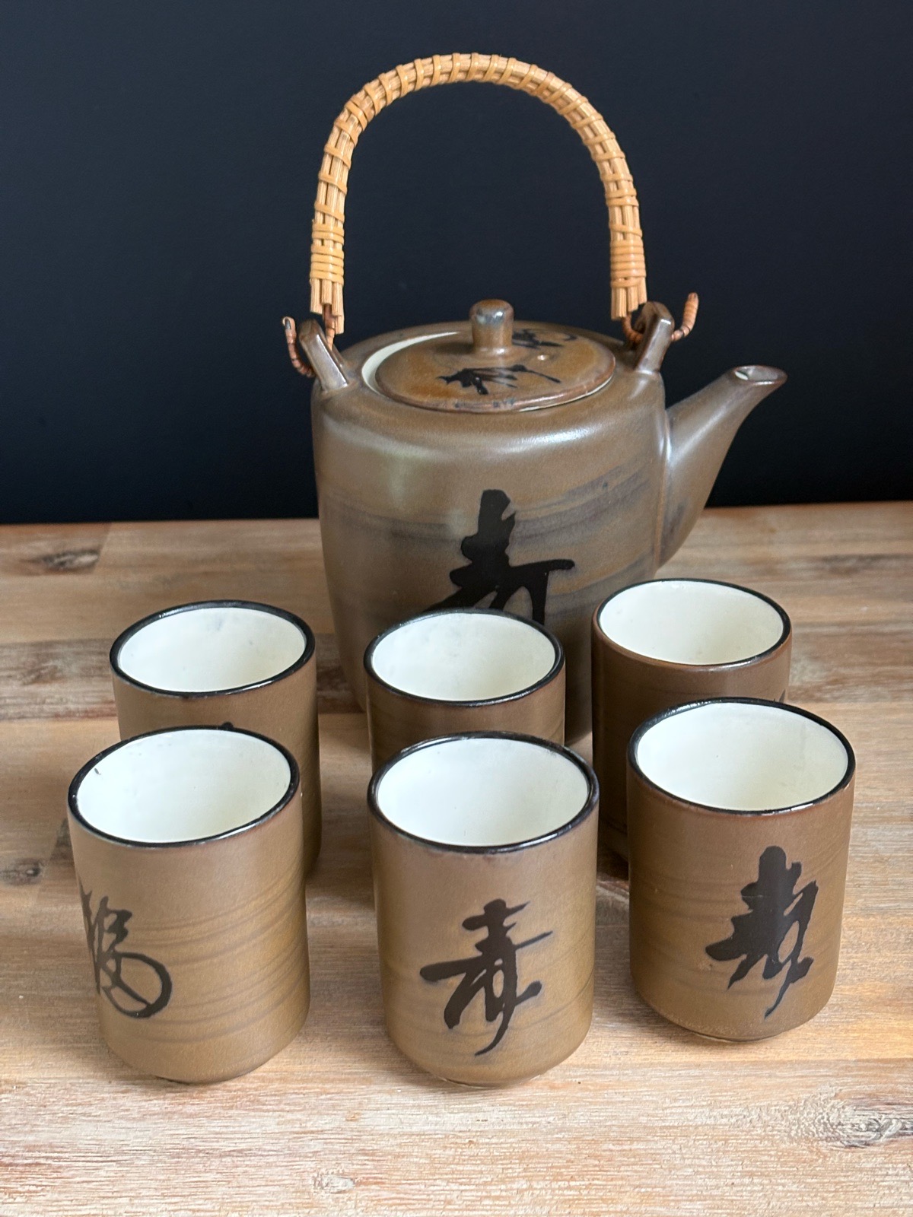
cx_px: 456
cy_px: 608
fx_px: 1829
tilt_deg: -25.5
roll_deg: +1.4
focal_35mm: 52
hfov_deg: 28.0
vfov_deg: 36.8
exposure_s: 1/54
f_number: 1.6
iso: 160
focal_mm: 5.96
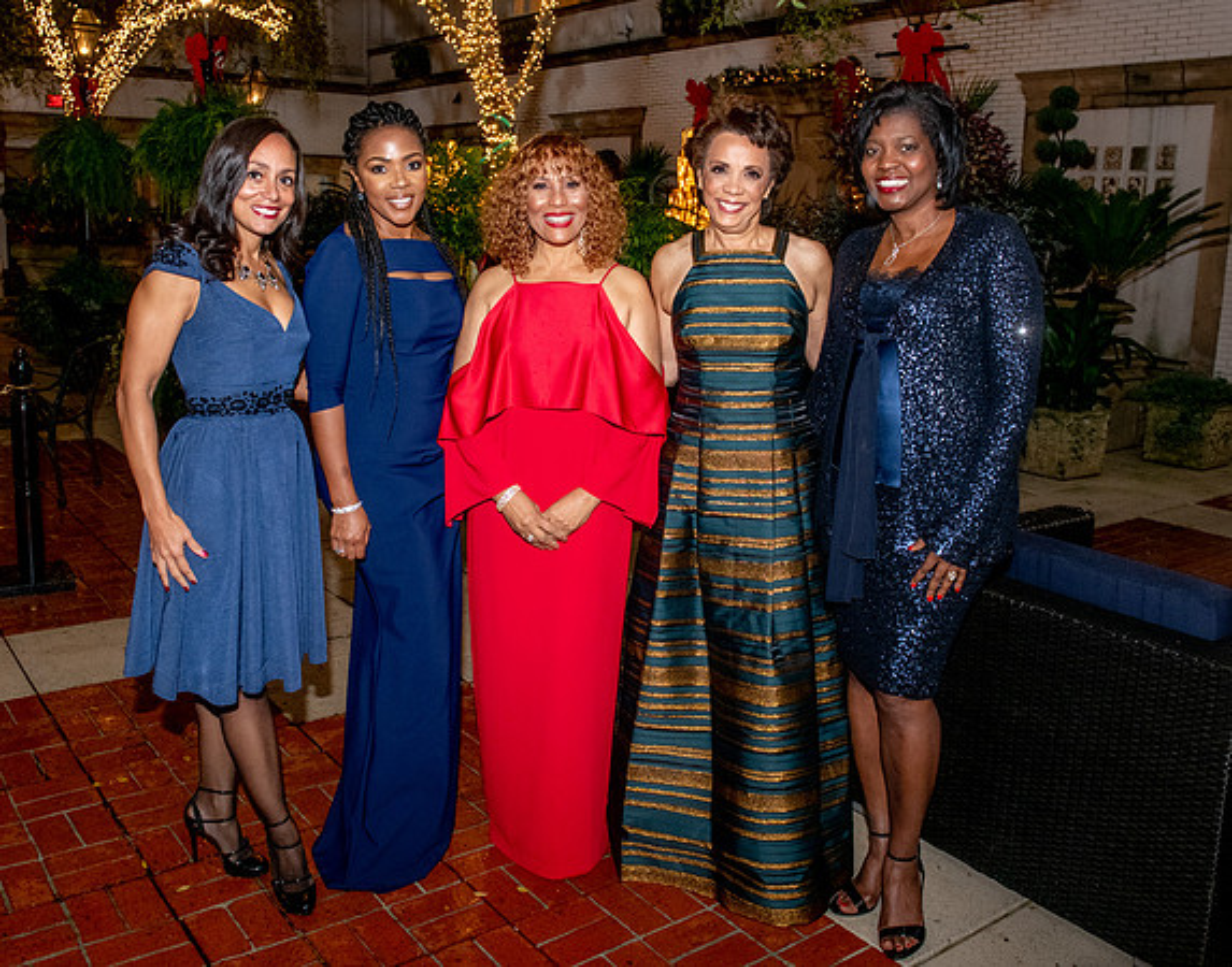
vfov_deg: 46.1
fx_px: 1135
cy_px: 422
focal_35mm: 31
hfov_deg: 56.9
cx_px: 579
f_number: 5.6
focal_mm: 24
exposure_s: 1/100
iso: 1600
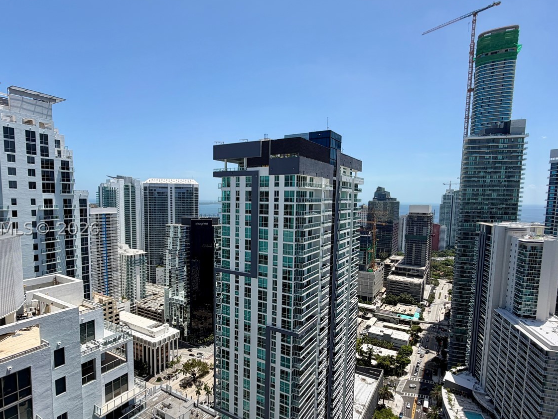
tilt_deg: -3.8
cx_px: 252
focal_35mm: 20
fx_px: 322
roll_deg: -0.8
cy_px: 228
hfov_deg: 81.5
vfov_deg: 65.8
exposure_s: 1/955
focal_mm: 2.22
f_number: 2.2
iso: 20
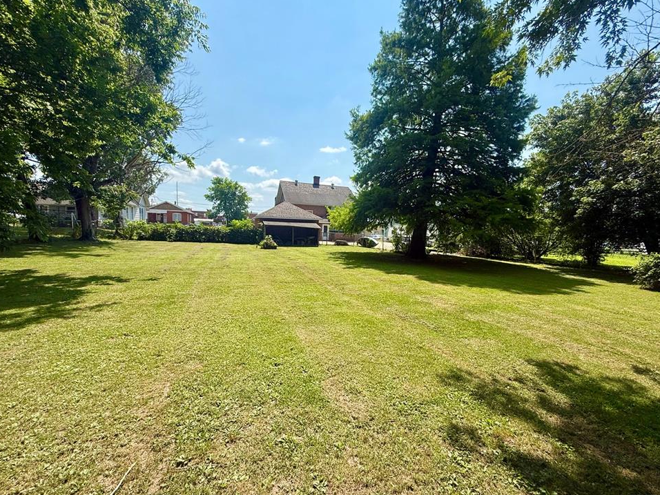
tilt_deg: -4.4
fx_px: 286
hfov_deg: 98.2
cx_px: 336
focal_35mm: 15
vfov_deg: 81.7
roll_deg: -1.7
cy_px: 252
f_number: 2.2
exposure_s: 1/1656
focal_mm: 2.22
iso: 50
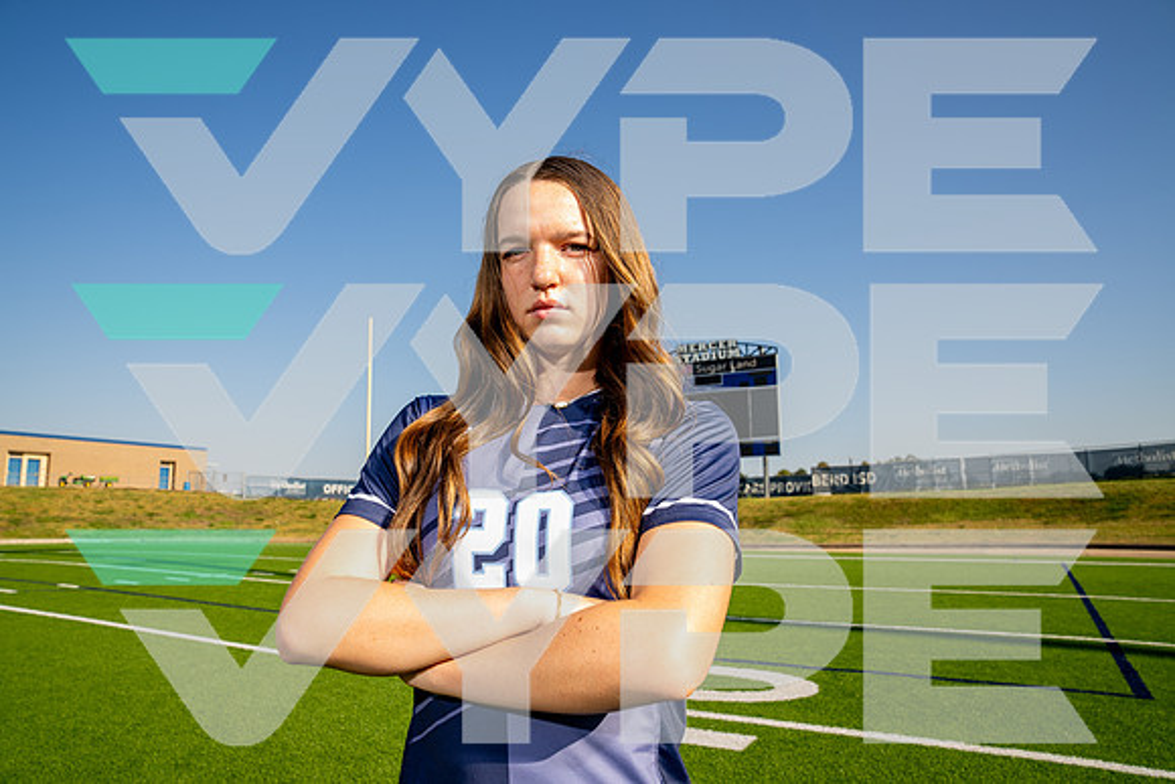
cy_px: 392
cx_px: 588
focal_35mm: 24
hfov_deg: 73.7
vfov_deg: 53.2
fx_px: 783
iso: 50
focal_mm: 24
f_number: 7.1
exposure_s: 1/125
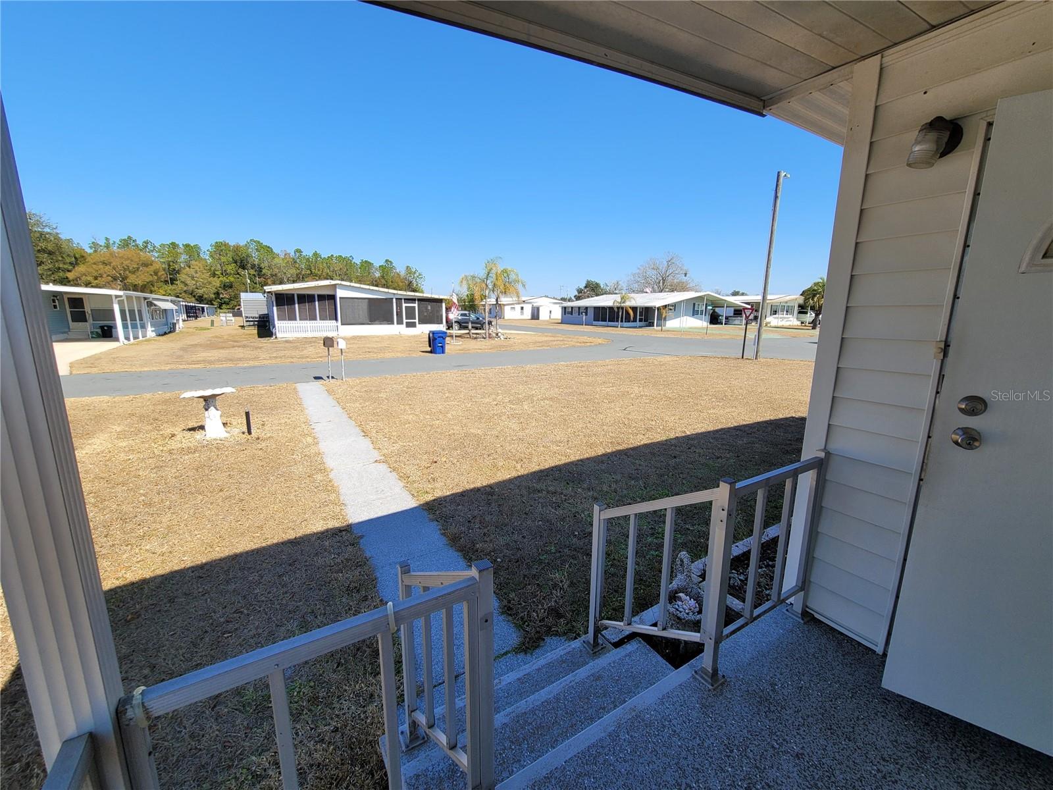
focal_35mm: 13
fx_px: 395
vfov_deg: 89.9
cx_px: 526
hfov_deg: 106.2
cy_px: 395
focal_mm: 2.2
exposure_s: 1/1076
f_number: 2.2
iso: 50
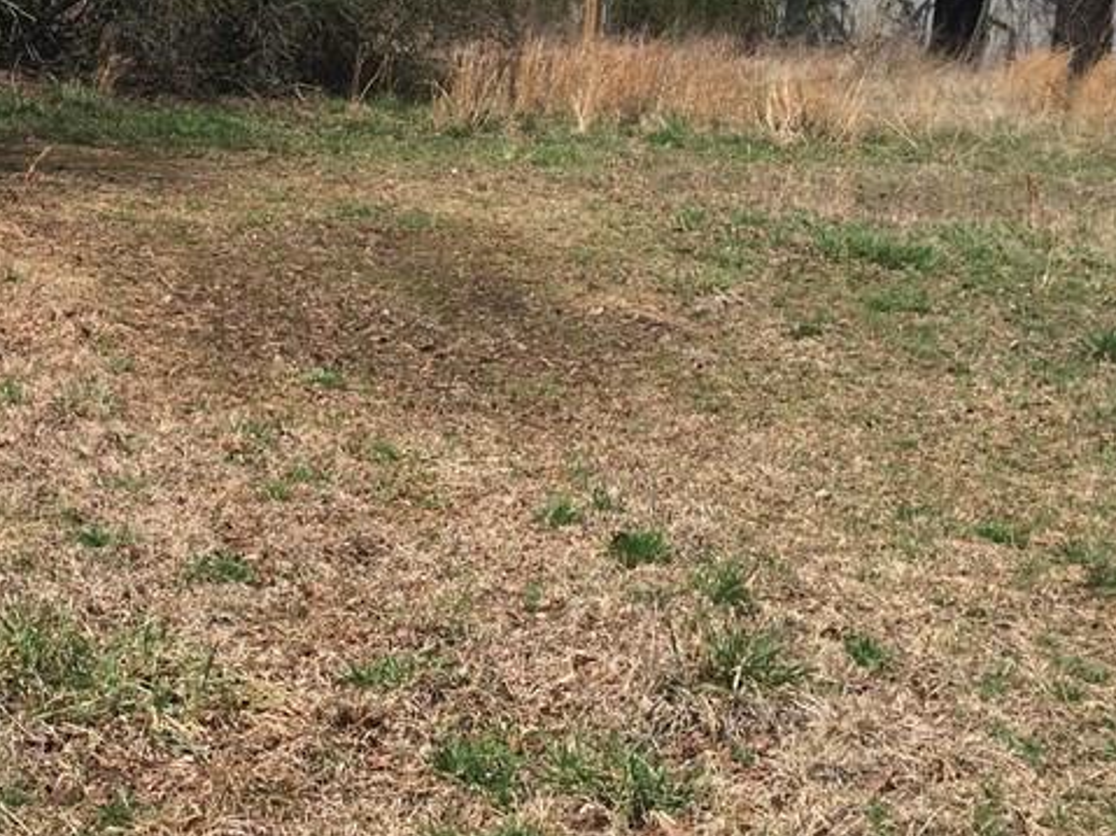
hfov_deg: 30.0
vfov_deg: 23.5
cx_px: 135
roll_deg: -1.9
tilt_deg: -10.1
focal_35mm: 62
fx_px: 1998
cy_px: 247
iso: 32
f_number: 2.2
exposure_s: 1/1953
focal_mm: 4.15
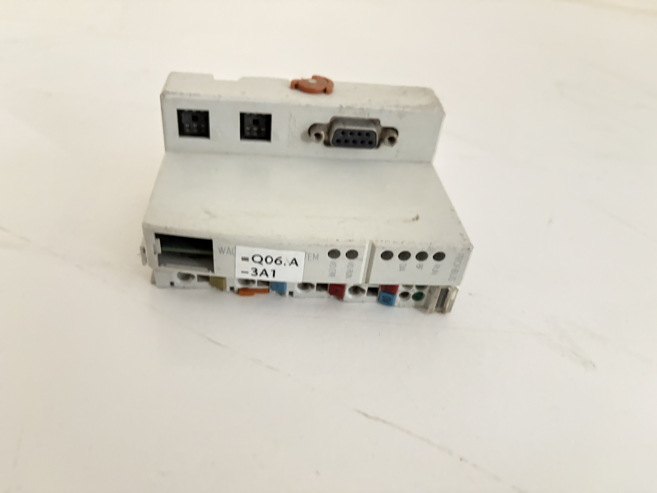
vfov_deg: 53.1
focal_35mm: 26
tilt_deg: -36.5
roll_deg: -7.2
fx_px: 493
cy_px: 246
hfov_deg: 67.3
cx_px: 328
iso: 1000
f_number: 1.6
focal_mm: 5.96
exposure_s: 1/30
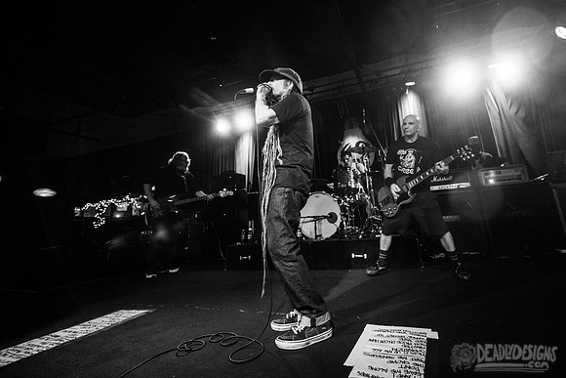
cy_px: 157
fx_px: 258
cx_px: 308
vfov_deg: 71.9
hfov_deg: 95.1
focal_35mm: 16
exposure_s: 1/125
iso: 3200
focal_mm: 14
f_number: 3.2
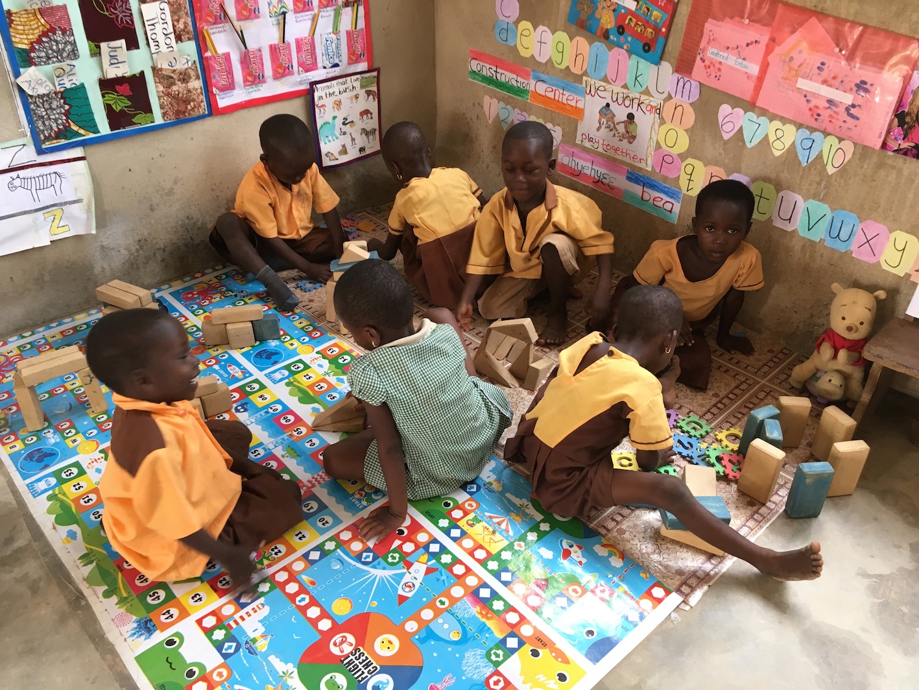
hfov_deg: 61.7
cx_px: 460
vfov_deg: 48.2
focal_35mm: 29
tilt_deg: -37.3
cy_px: 345
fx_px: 770
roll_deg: +0.2
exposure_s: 1/33
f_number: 2.2
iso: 100
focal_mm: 4.15
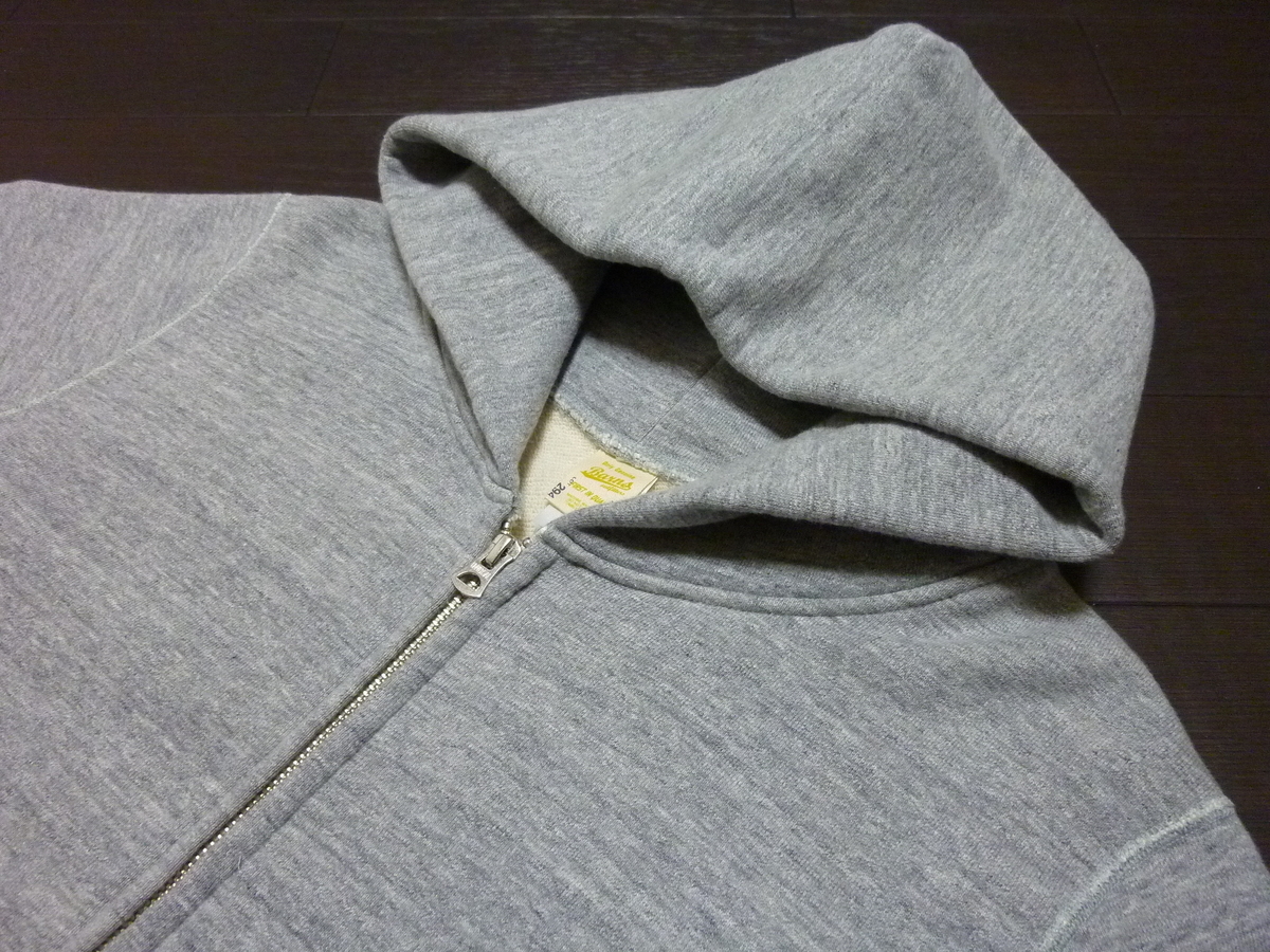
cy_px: 476
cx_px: 635
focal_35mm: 25
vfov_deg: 54.9
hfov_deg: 69.4
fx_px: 917
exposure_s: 1/15
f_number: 3.3
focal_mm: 4.5
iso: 400
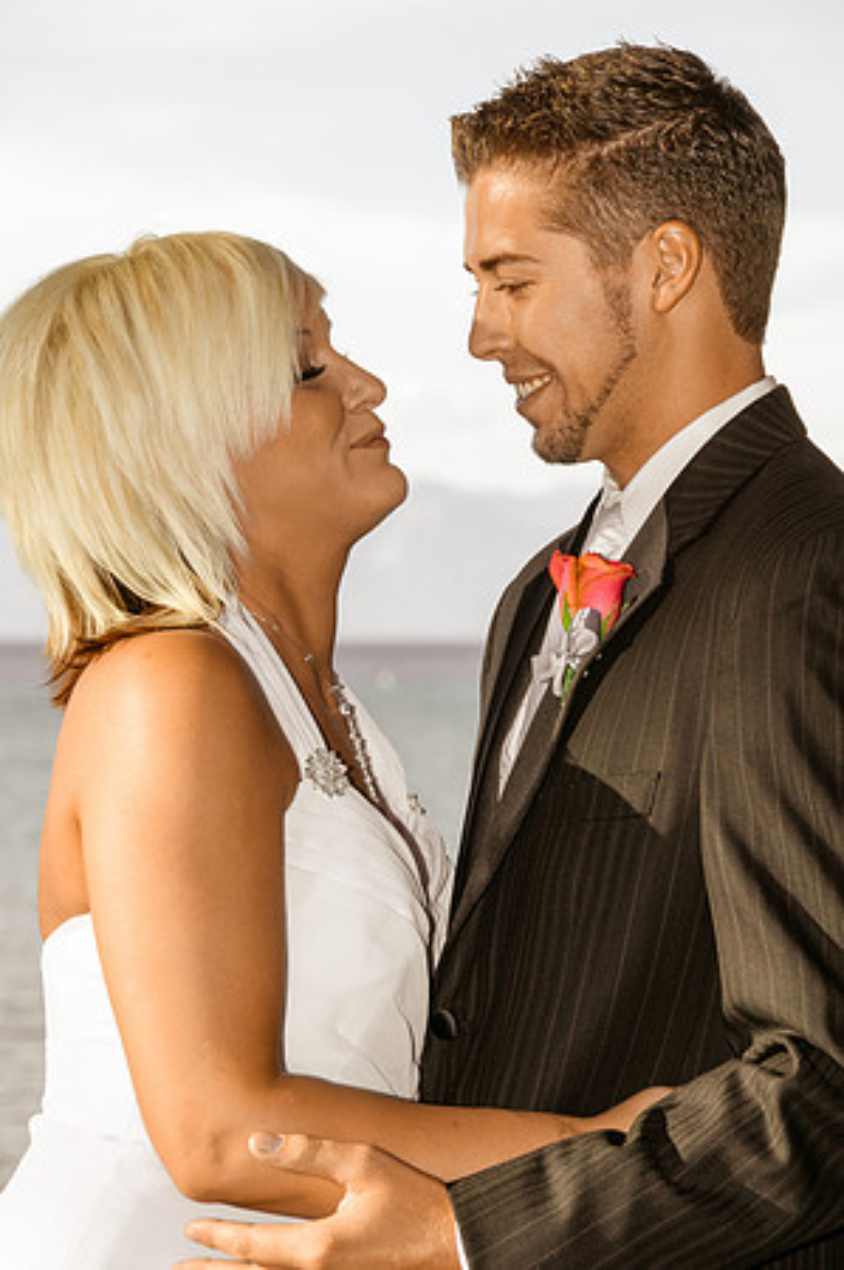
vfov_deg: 12.2
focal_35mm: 168
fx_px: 5921
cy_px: 635
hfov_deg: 8.2
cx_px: 422
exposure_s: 1/320
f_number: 9
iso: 200
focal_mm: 112
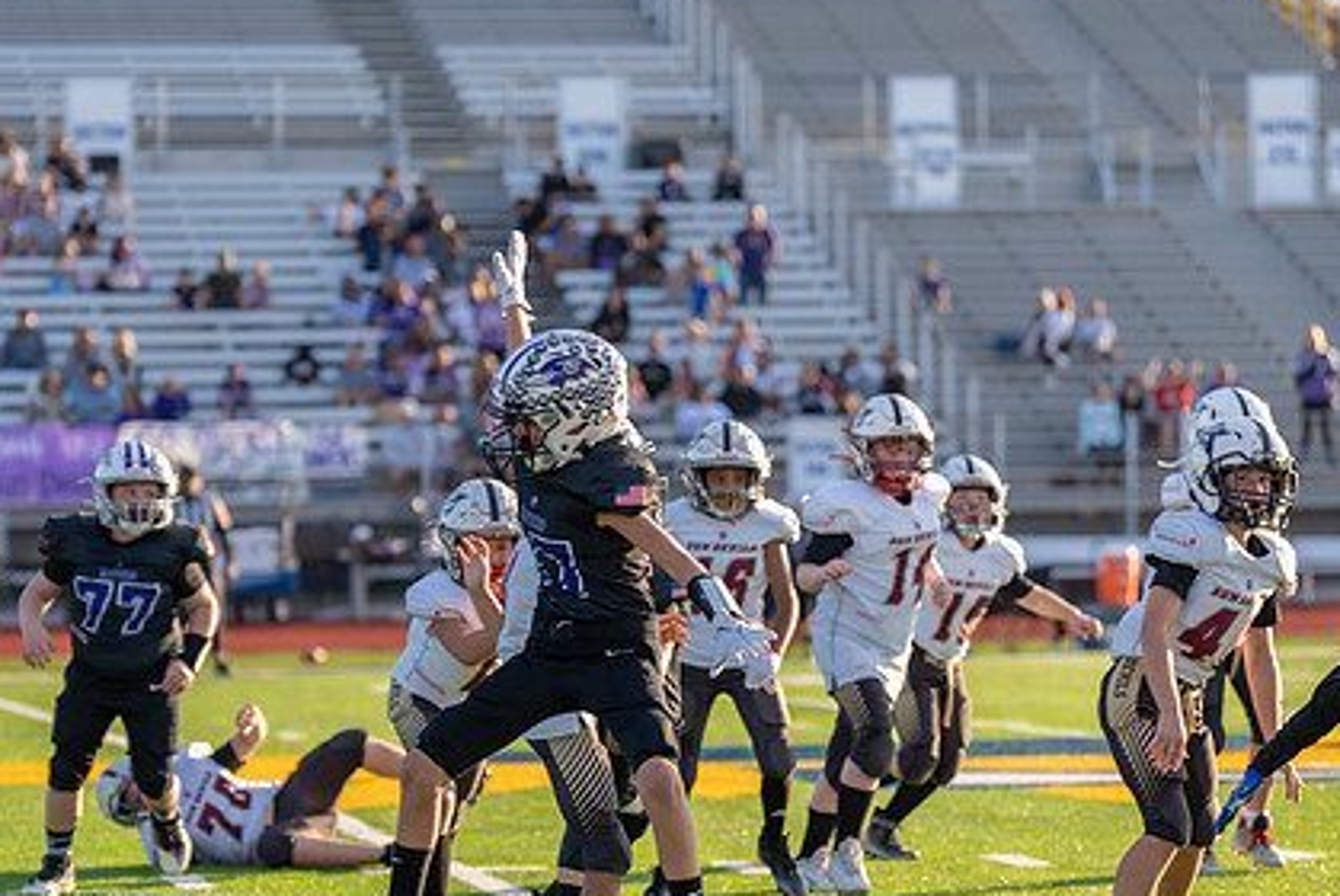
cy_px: 571
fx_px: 6034
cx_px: 710
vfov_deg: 8.5
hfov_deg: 12.7
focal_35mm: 162
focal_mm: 117
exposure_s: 1/1250
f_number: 2.8
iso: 125
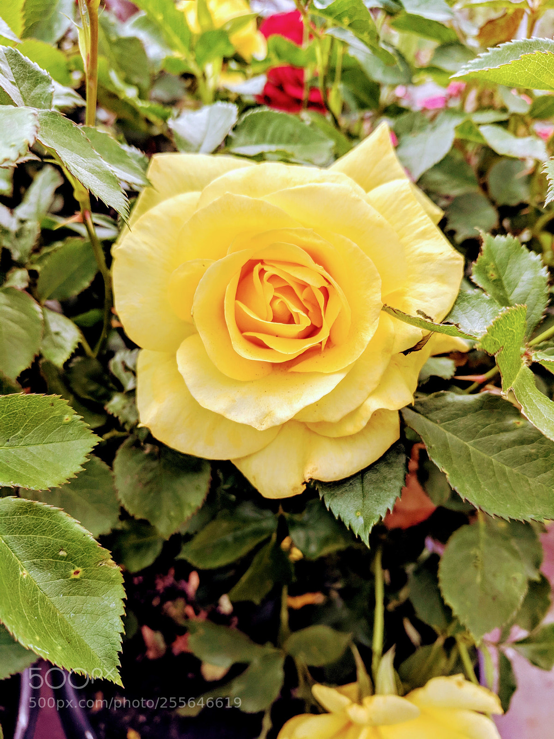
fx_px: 555
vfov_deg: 67.3
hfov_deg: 53.1
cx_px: 277
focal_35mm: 26
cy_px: 370
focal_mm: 4.67
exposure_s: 1/568
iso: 50
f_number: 2
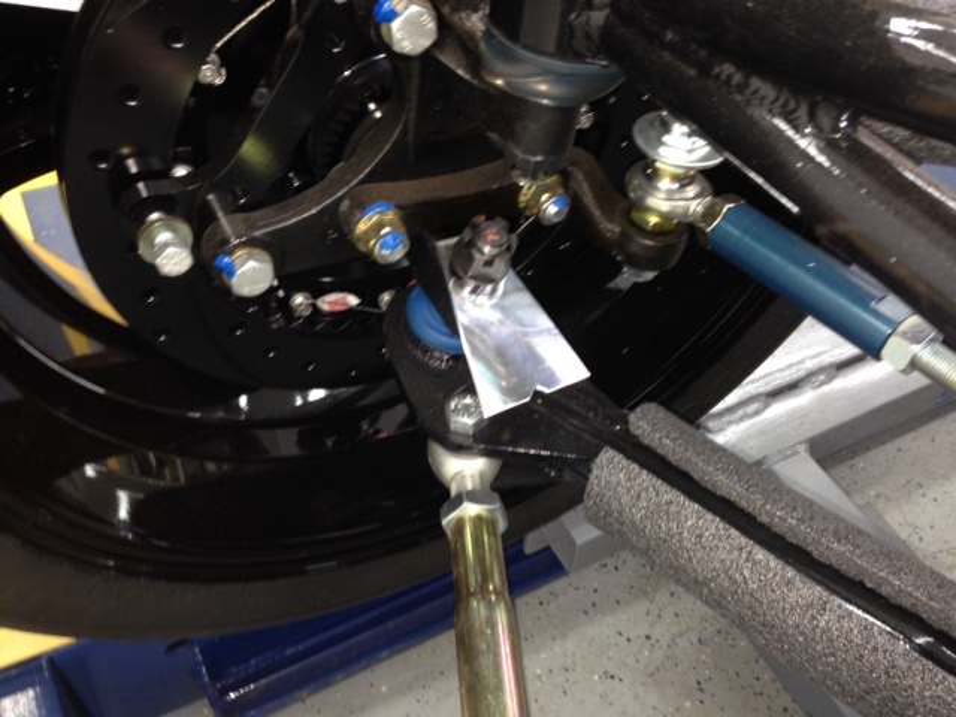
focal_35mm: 33
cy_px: 358
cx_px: 478
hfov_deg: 55.4
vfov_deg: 42.9
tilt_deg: -47.2
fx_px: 911
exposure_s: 1/20
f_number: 2.4
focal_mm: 4.12
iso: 80
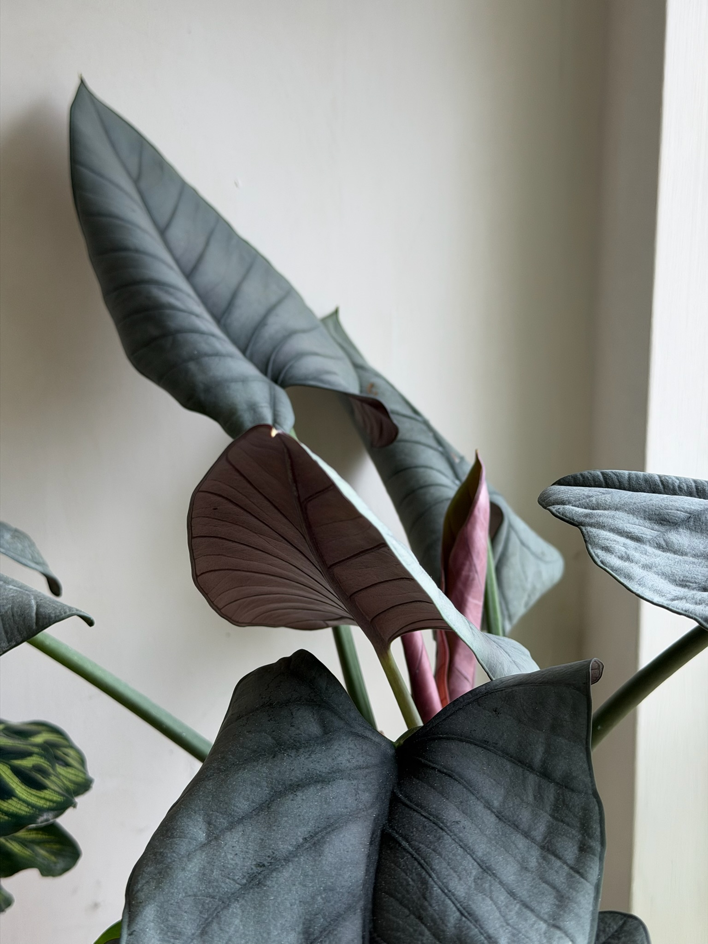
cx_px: 354
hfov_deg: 30.3
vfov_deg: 39.7
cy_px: 472
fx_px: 1309
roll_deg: -1.7
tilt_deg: -5.2
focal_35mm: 48
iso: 50
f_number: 1.78
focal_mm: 6.76
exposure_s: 1/159
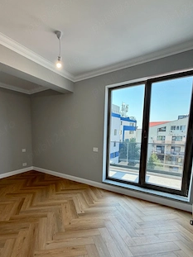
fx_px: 134
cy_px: 150
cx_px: 70
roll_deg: +0.3
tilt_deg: -8.0
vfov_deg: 87.0
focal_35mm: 18
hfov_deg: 70.1
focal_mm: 2.22
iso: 100
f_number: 2.2
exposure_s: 1/121
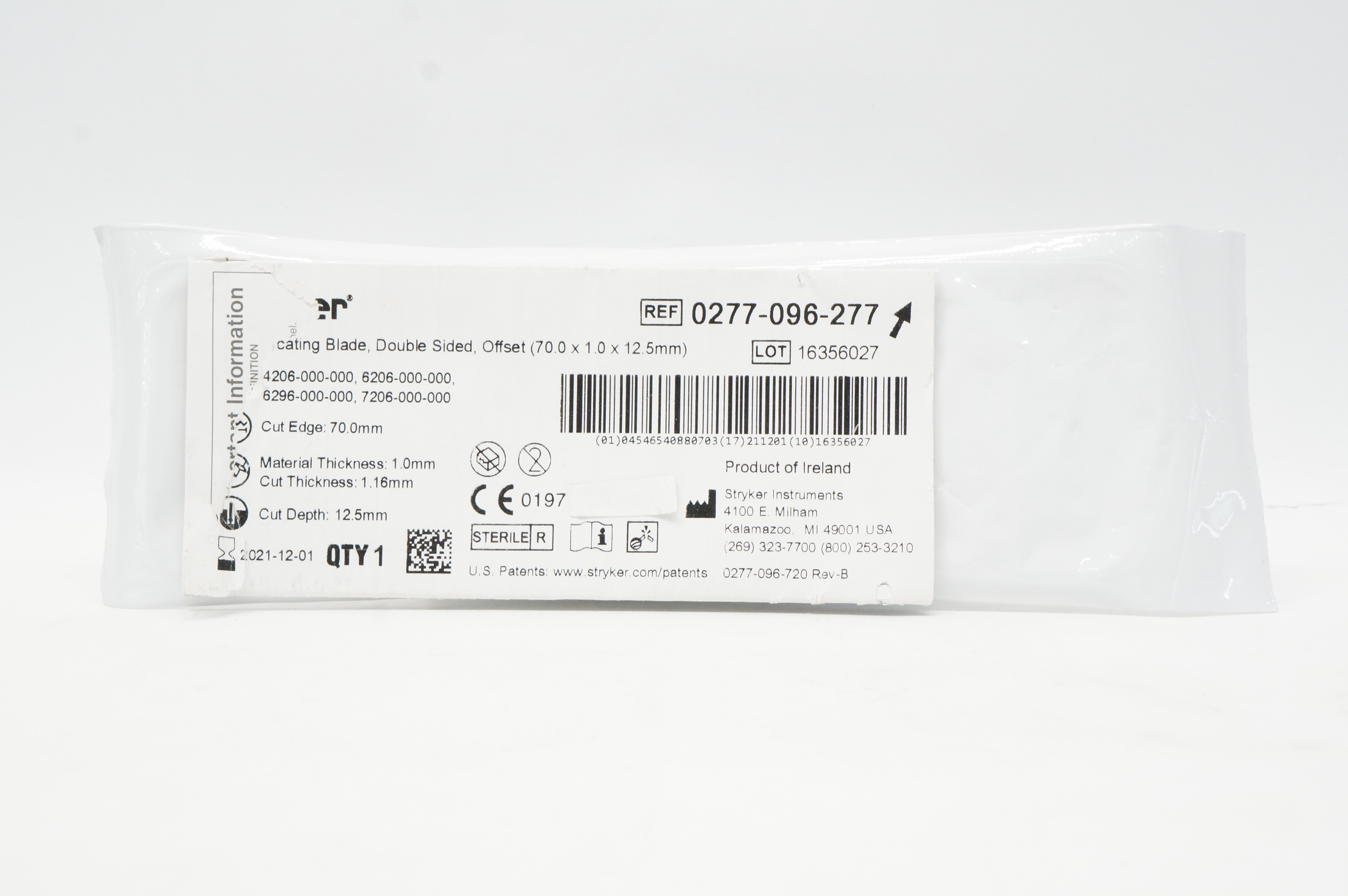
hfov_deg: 40.0
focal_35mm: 50
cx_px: 674
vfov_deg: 27.2
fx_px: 1851
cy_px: 448
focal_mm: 33
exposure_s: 1/20
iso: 800
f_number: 11
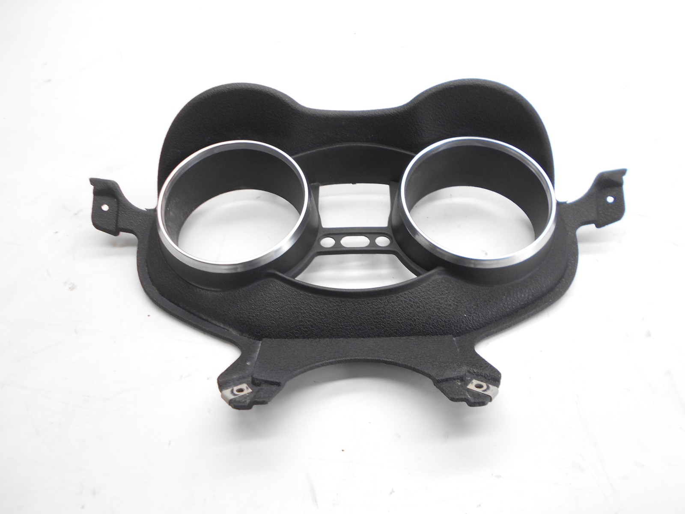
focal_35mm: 26
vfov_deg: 53.1
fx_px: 515
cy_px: 257
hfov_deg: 67.3
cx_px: 342
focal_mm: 4.6
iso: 80
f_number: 3.2
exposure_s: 1/30
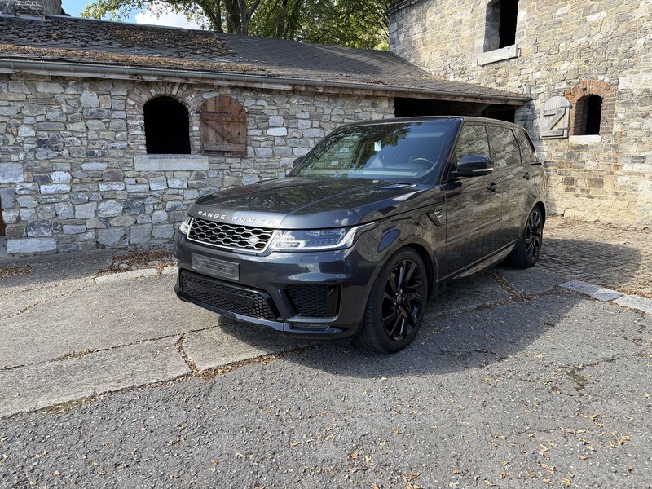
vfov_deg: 56.8
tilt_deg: -10.3
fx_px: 452
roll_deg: +1.1
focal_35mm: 24
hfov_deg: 71.6
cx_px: 326
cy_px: 244
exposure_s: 1/1091
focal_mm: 6.76
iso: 100
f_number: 1.78
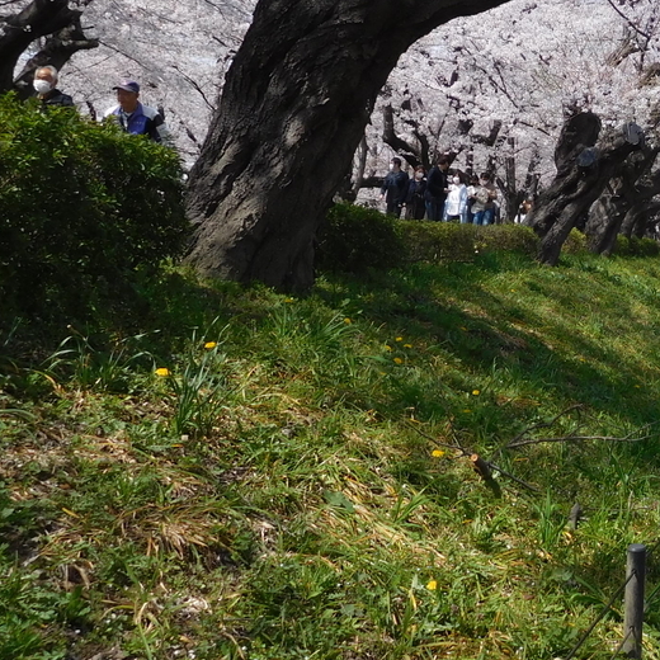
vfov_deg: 32.4
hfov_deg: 29.5
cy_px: 121
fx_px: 1100
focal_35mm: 51
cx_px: 758
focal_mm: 4.5
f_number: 3.4
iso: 125
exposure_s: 1/1000
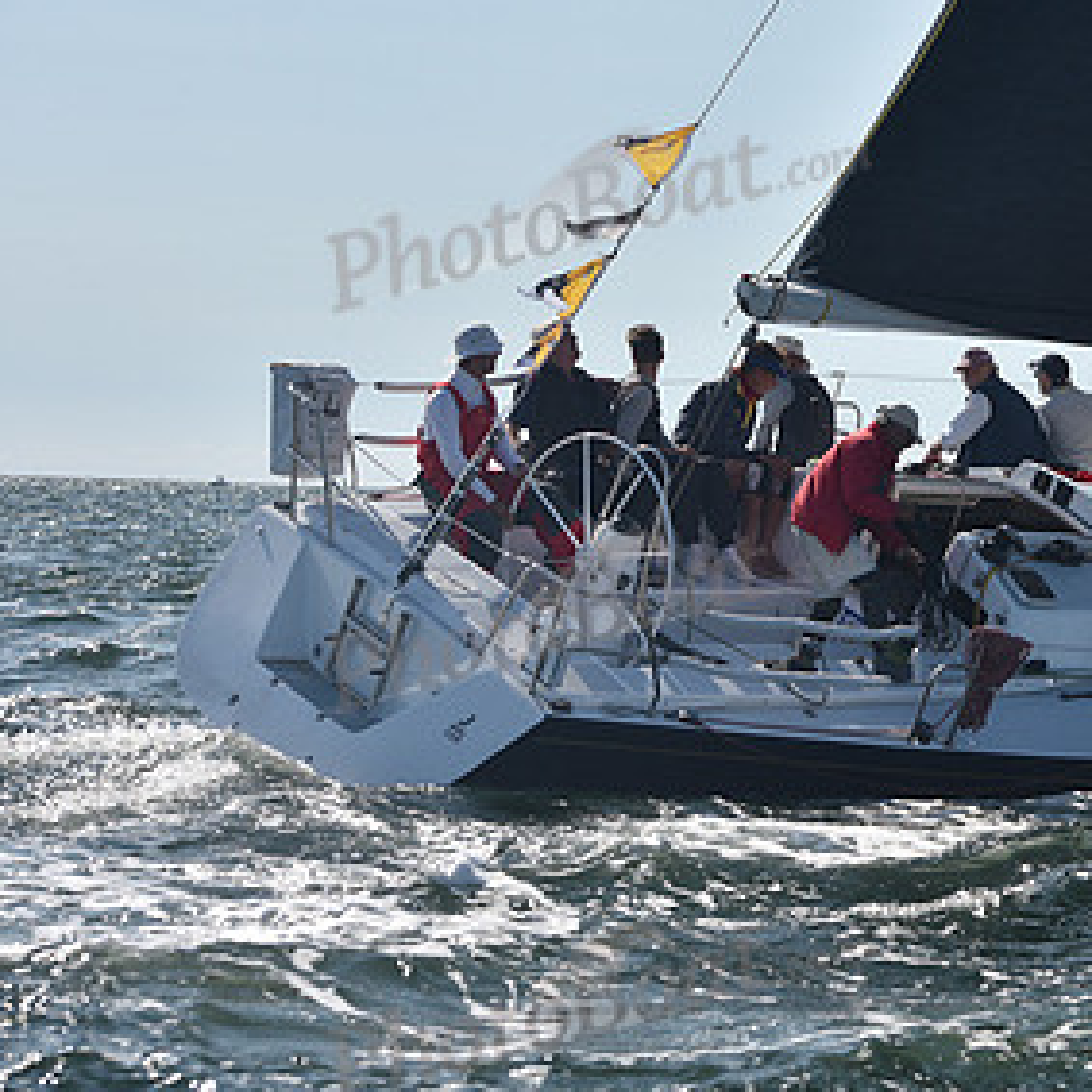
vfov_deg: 14.3
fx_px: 4354
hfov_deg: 14.1
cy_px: 357
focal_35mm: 122
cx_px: 1073
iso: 250
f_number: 5.6
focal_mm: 70
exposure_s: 1/1000
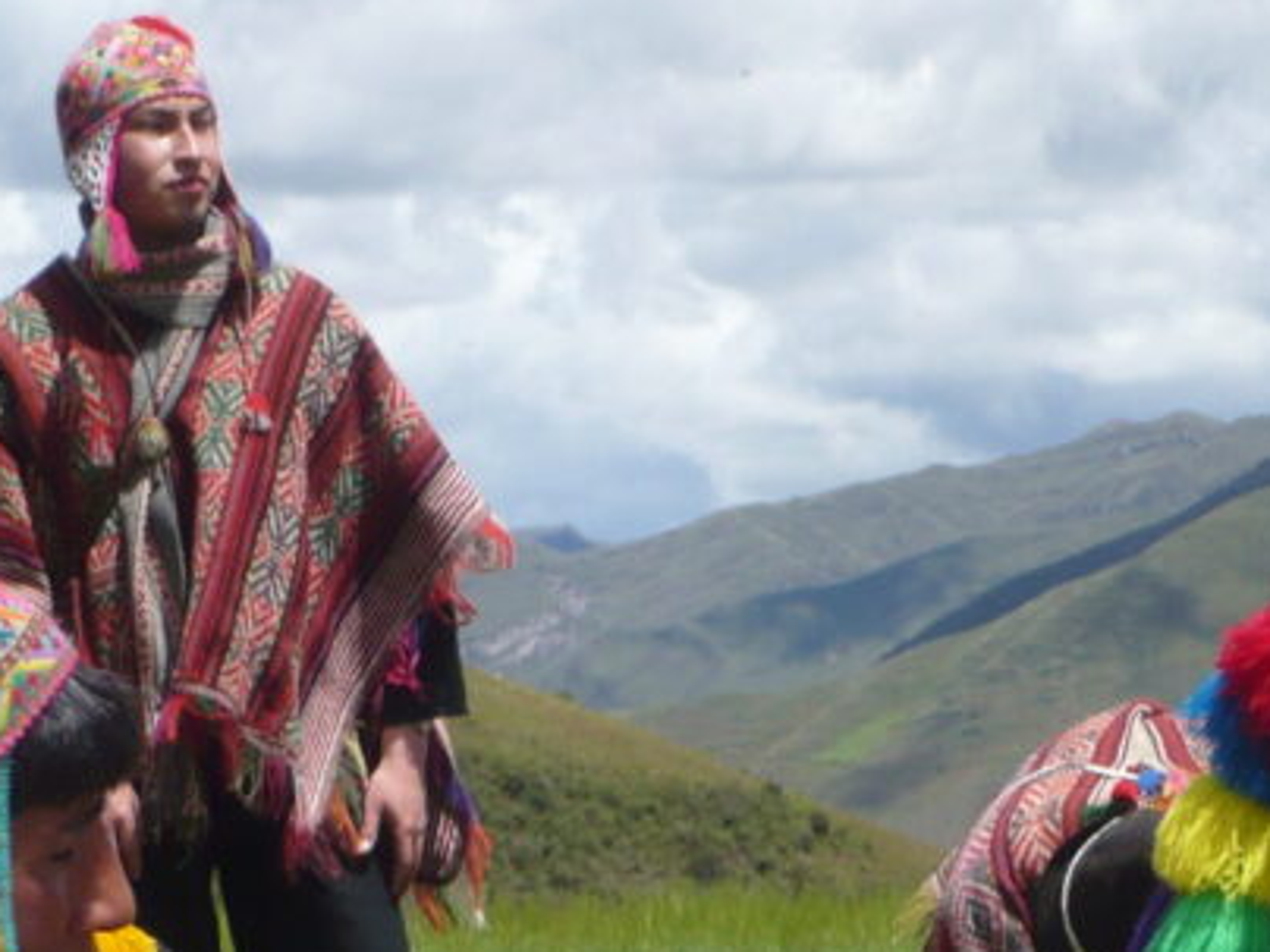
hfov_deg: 7.4
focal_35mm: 266
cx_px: 736
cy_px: 1097
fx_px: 9759
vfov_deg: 5.6
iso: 100
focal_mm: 17.4
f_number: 5
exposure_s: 1/500
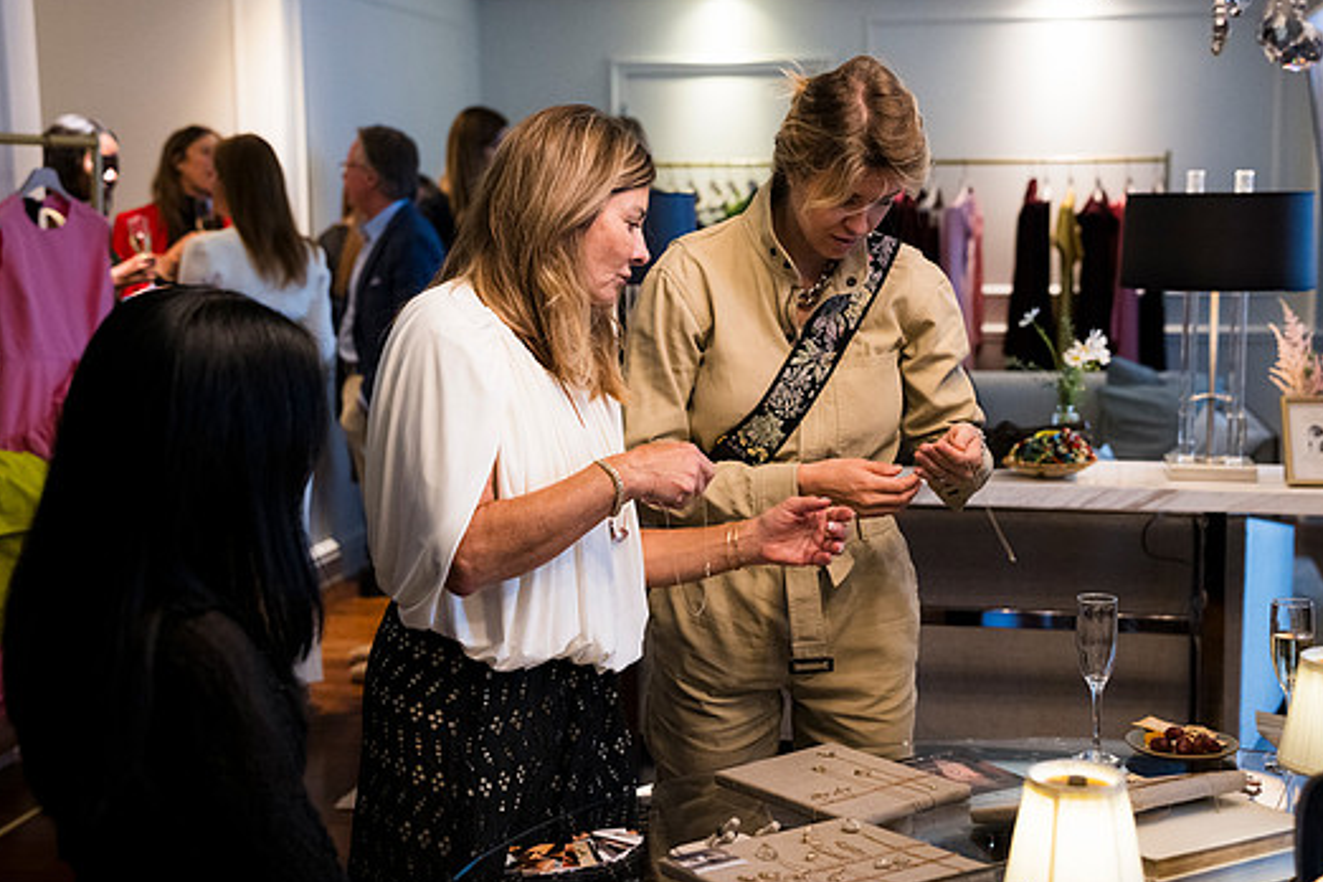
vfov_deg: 27.0
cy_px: 414
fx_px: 1837
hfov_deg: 39.6
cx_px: 697
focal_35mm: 50
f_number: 3.2
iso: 2000
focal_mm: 45
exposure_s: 1/160
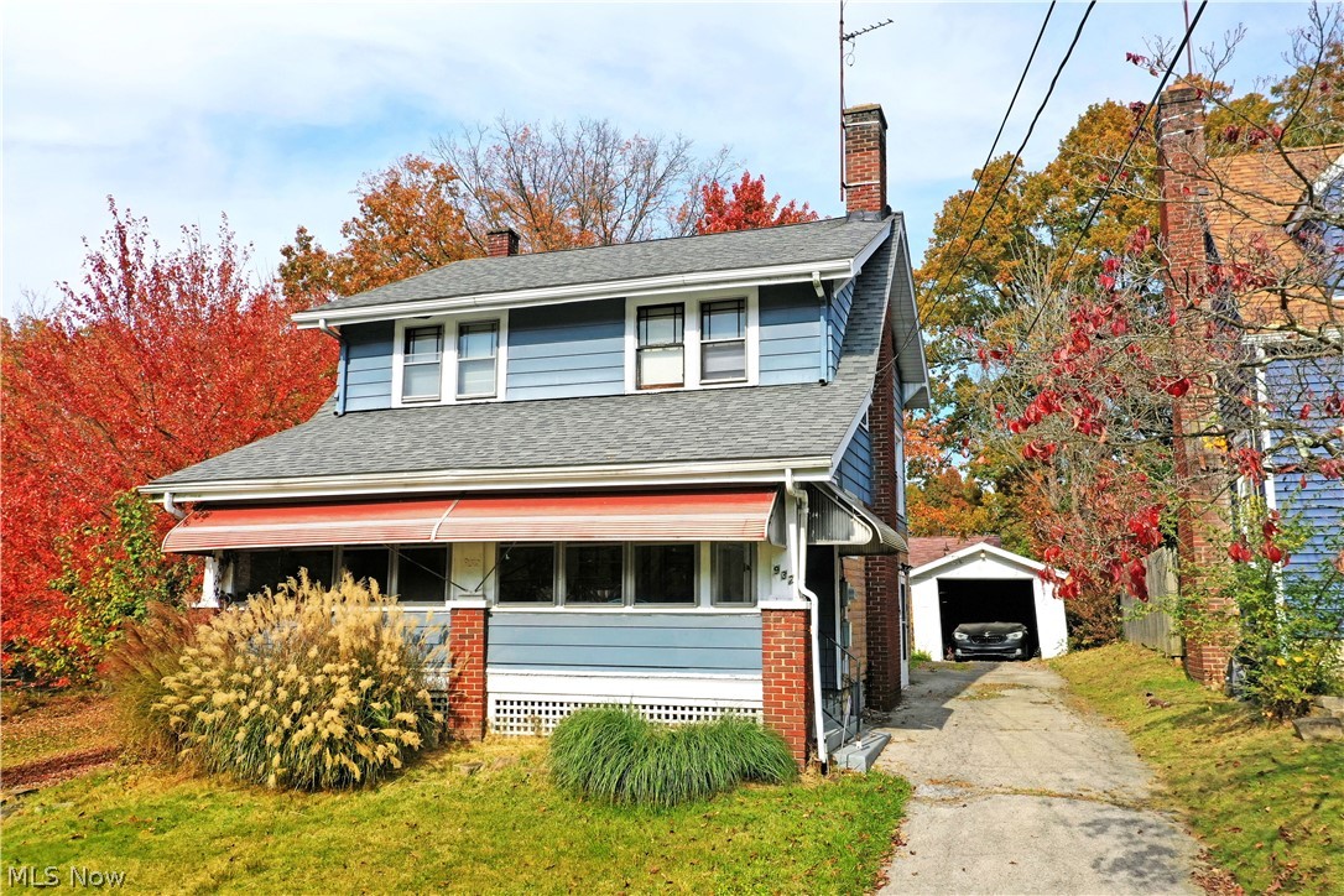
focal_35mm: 28
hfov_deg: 65.5
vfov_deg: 46.4
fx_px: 1045
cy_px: 448
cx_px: 672
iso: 100
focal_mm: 10.26
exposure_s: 1/500
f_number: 5.6
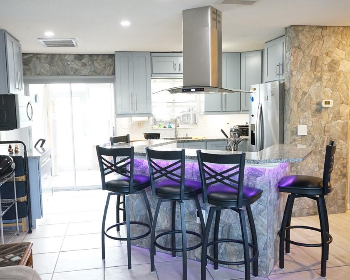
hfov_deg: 55.6
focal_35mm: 32
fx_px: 332
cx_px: 166
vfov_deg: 45.8
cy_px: 140
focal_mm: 28
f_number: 6.3
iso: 6400
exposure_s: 1/60
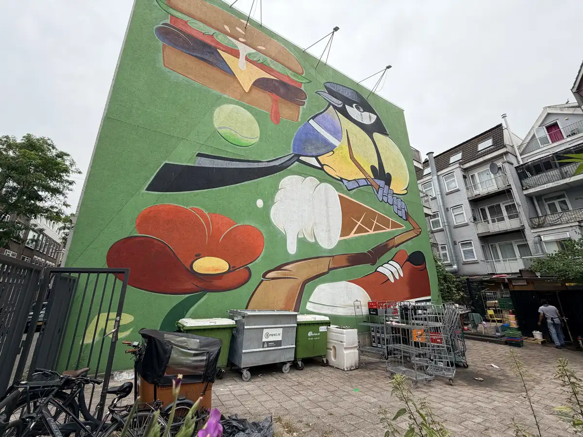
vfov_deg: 85.7
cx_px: 292
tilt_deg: +16.6
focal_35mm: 14
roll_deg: +1.5
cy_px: 218
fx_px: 236
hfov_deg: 102.1
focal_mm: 2.22
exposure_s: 1/613
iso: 40
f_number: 2.2
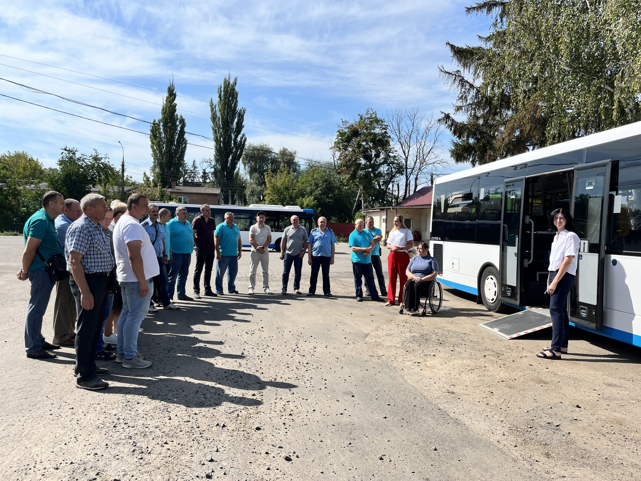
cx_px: 320
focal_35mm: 26
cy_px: 240
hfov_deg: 67.3
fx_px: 481
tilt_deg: -0.9
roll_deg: -1.7
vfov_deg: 53.1
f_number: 1.6
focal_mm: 5.1
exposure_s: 1/3413
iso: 50
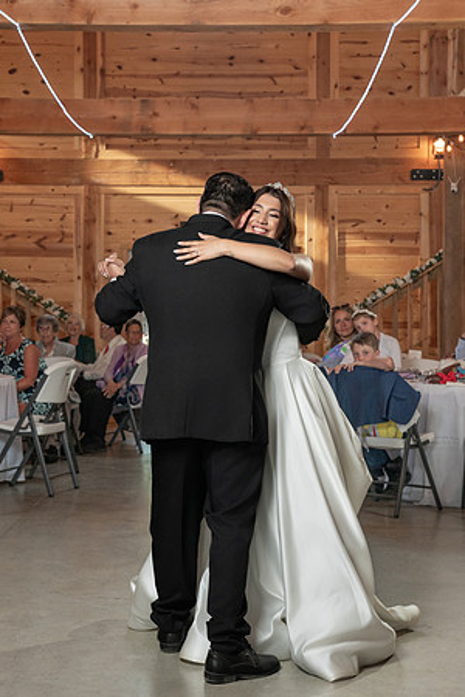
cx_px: 232
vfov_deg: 36.2
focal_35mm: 55
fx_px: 1066
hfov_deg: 24.6
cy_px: 348
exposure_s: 1/200
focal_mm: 55
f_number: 5.6
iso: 2000
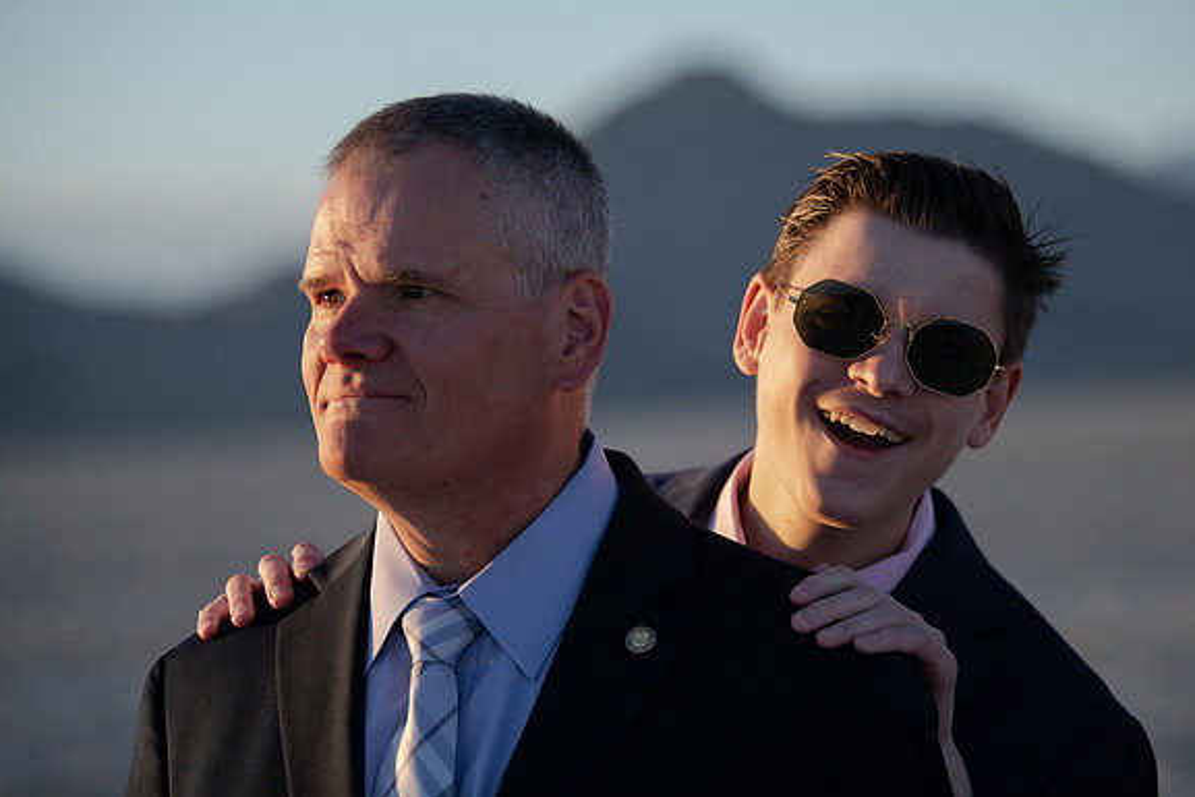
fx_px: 4382
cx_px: 653
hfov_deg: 15.5
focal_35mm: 132
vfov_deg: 10.4
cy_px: 361
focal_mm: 120
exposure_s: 1/1000
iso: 200
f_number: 2.8
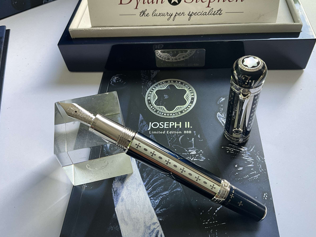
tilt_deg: -50.5
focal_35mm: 31
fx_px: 283
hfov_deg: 58.3
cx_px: 155
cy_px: 110
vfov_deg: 45.4
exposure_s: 1/122
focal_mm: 3
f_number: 1.8
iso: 50
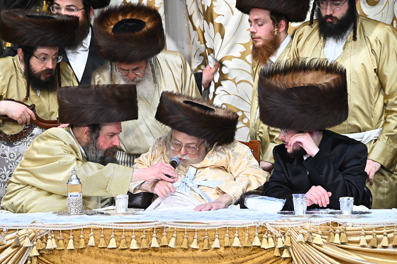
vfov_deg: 3.3
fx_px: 4631
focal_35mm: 420
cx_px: 198
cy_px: 132
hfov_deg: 4.9
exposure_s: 1/100
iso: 5000
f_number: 8
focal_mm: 420
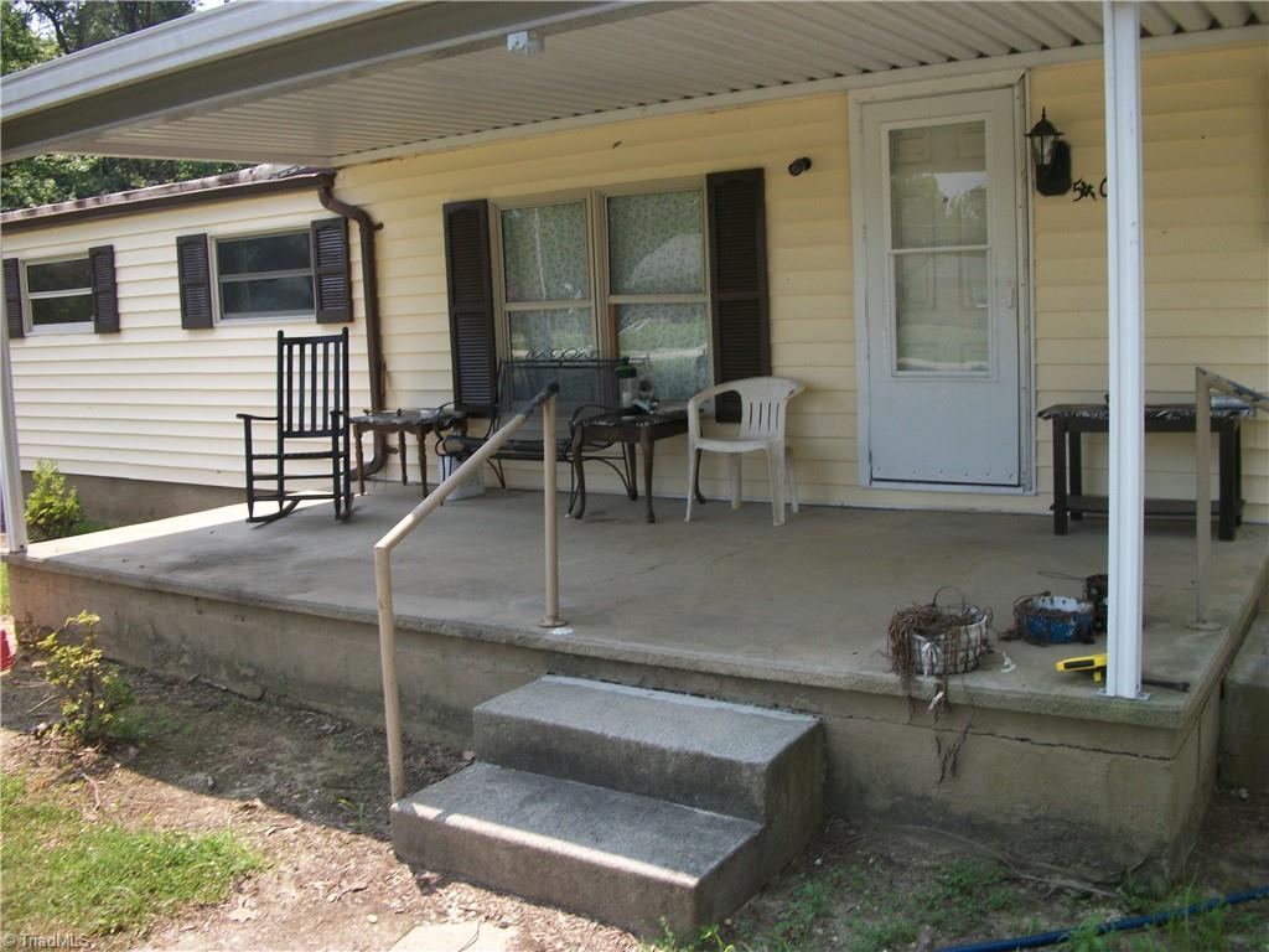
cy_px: 476
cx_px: 634
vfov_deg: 44.2
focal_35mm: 32
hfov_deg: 56.8
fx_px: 1173
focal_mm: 5.7
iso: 80
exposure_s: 1/80
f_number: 8.8
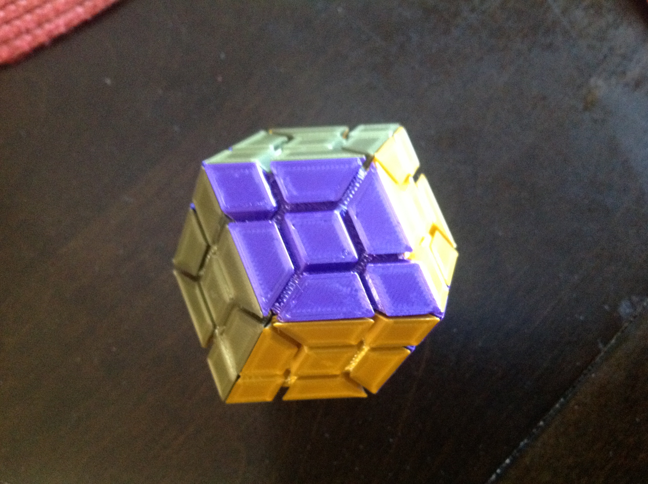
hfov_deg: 52.7
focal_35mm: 35
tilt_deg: -80.4
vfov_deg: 40.6
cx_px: 324
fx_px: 654
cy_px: 242
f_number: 2.4
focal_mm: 4.28
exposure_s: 1/15
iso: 500
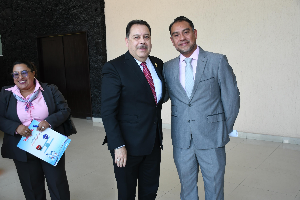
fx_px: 300
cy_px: 100
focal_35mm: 36
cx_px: 150
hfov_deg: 53.1
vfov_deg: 36.9
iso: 400
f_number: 3.8
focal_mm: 24
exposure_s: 1/100
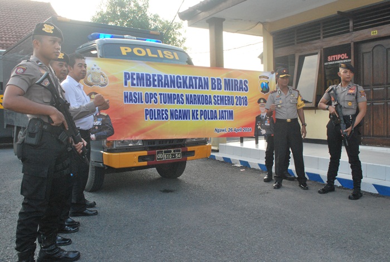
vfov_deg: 40.1
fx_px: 358
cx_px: 195
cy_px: 131
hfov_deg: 57.2
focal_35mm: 33
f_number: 10
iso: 800
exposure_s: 1/125
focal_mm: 22
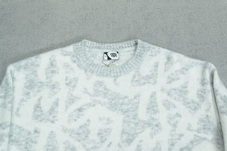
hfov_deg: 46.4
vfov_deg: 31.9
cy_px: 76
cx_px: 114
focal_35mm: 42
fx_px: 265
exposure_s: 1/160
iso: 1000
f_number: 8
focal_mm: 28
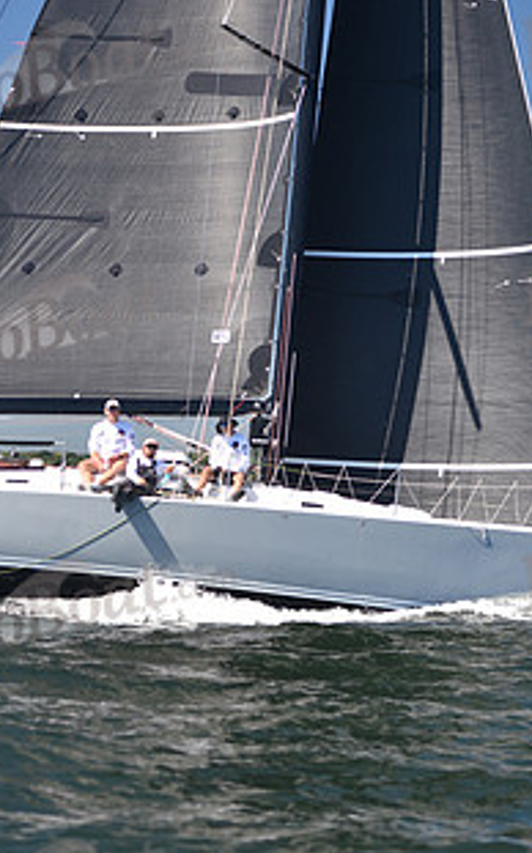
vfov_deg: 15.7
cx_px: 381
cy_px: 435
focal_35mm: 133
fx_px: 3090
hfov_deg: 9.8
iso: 200
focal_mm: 70
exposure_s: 1/800
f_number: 2.8
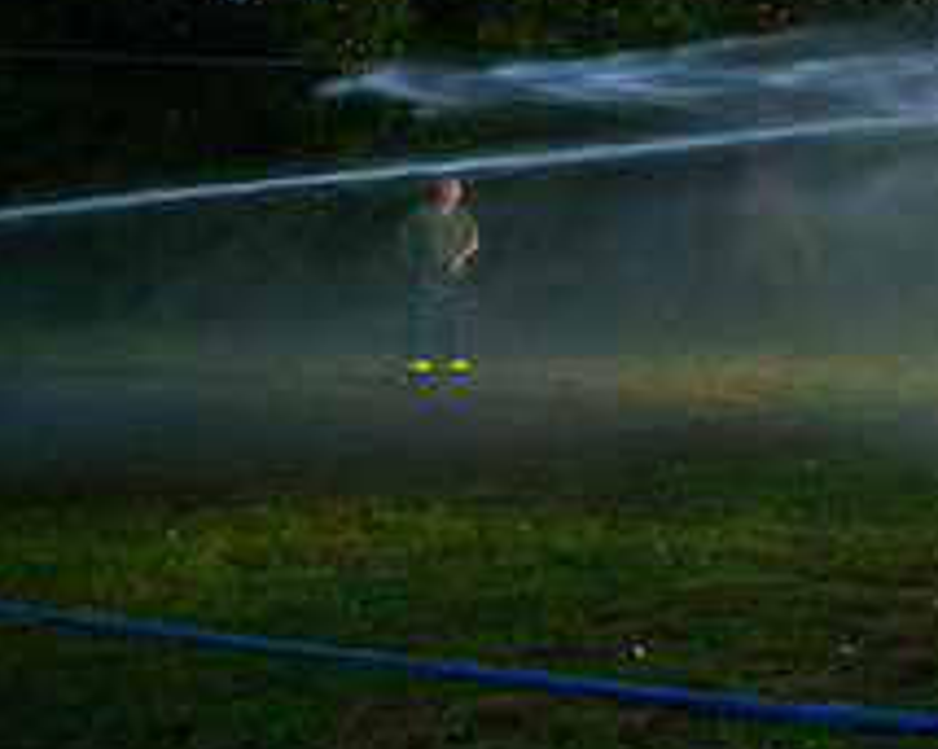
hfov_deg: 26.7
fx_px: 1693
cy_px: 219
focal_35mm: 61
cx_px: 1188
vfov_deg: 24.8
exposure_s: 1/200
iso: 6400
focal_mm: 24
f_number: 3.2
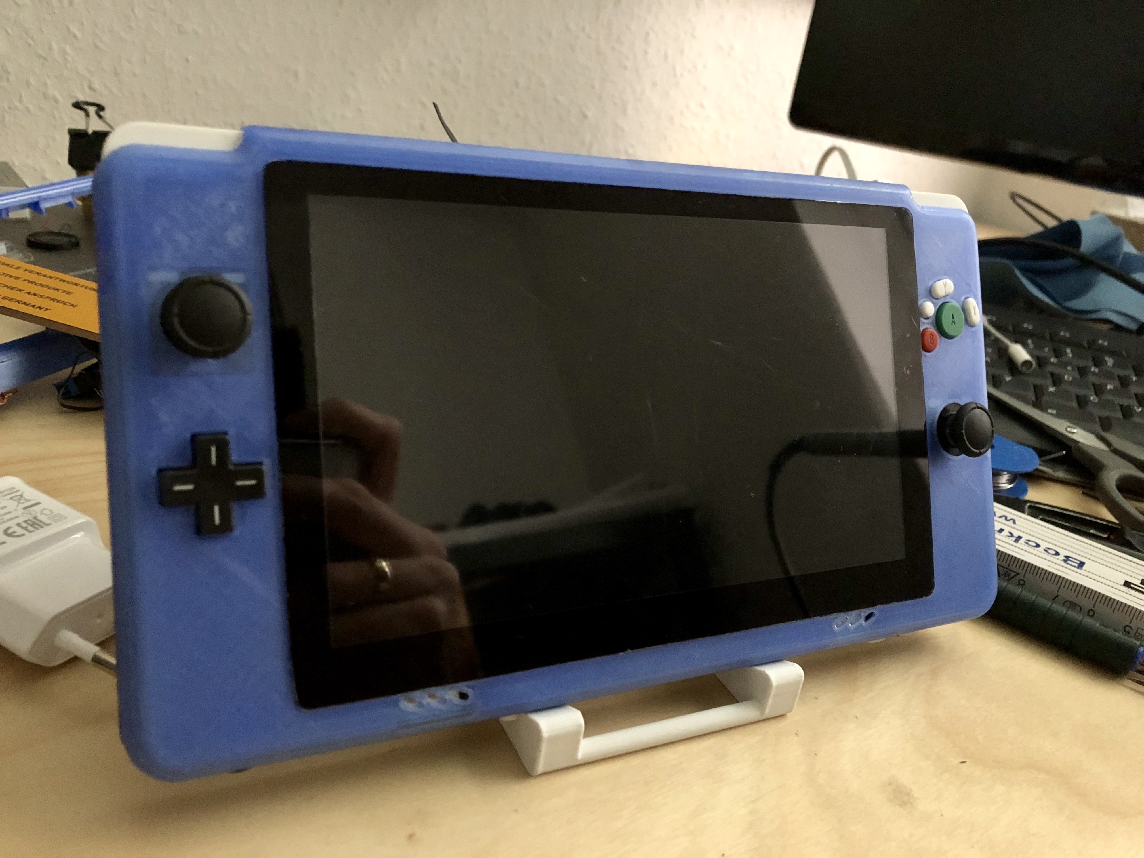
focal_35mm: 28
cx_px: 572
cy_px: 429
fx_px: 925
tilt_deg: -23.8
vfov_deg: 49.7
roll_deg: -10.1
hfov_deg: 63.4
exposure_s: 1/4
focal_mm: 3.99
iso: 250
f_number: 1.8
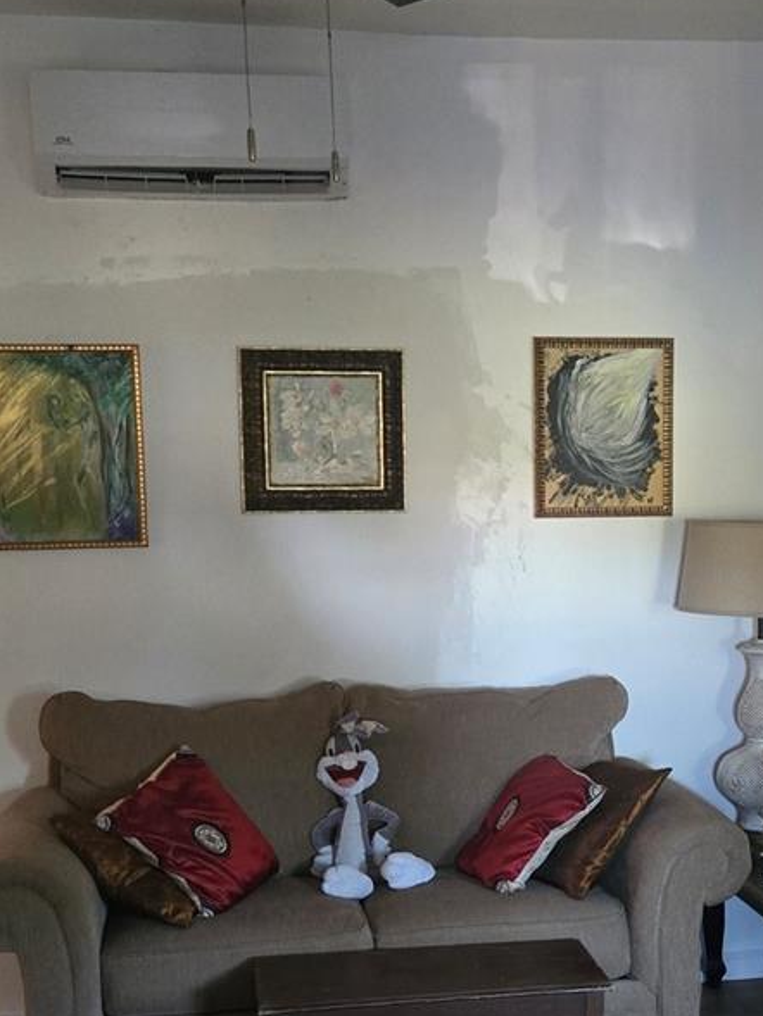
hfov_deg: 24.1
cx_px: 578
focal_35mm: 60
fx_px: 1763
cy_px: 693
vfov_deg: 31.9
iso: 1600
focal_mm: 5.4
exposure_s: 1/60
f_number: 1.8
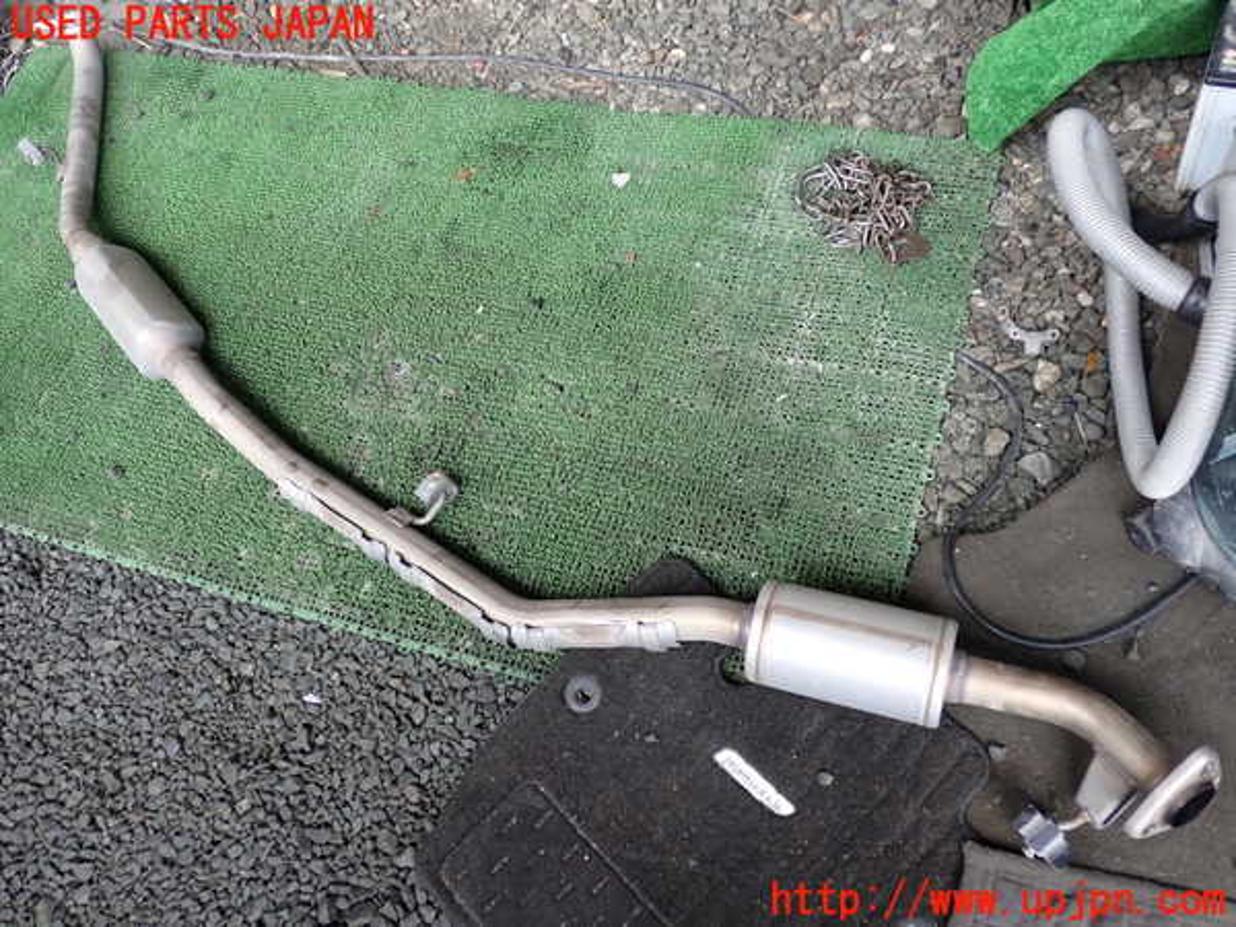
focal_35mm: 30
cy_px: 464
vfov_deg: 46.8
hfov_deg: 60.0
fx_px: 1071
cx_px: 618
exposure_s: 1/125
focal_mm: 5.4
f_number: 2.3
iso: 200
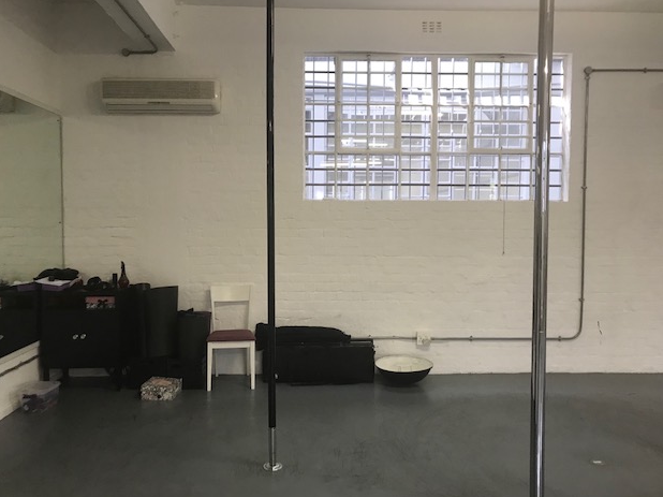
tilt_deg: -2.9
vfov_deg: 48.2
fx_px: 555
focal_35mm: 29
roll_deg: +0.3
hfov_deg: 61.7
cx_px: 323
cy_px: 254
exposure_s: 1/33
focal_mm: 3.99
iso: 32
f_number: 1.8
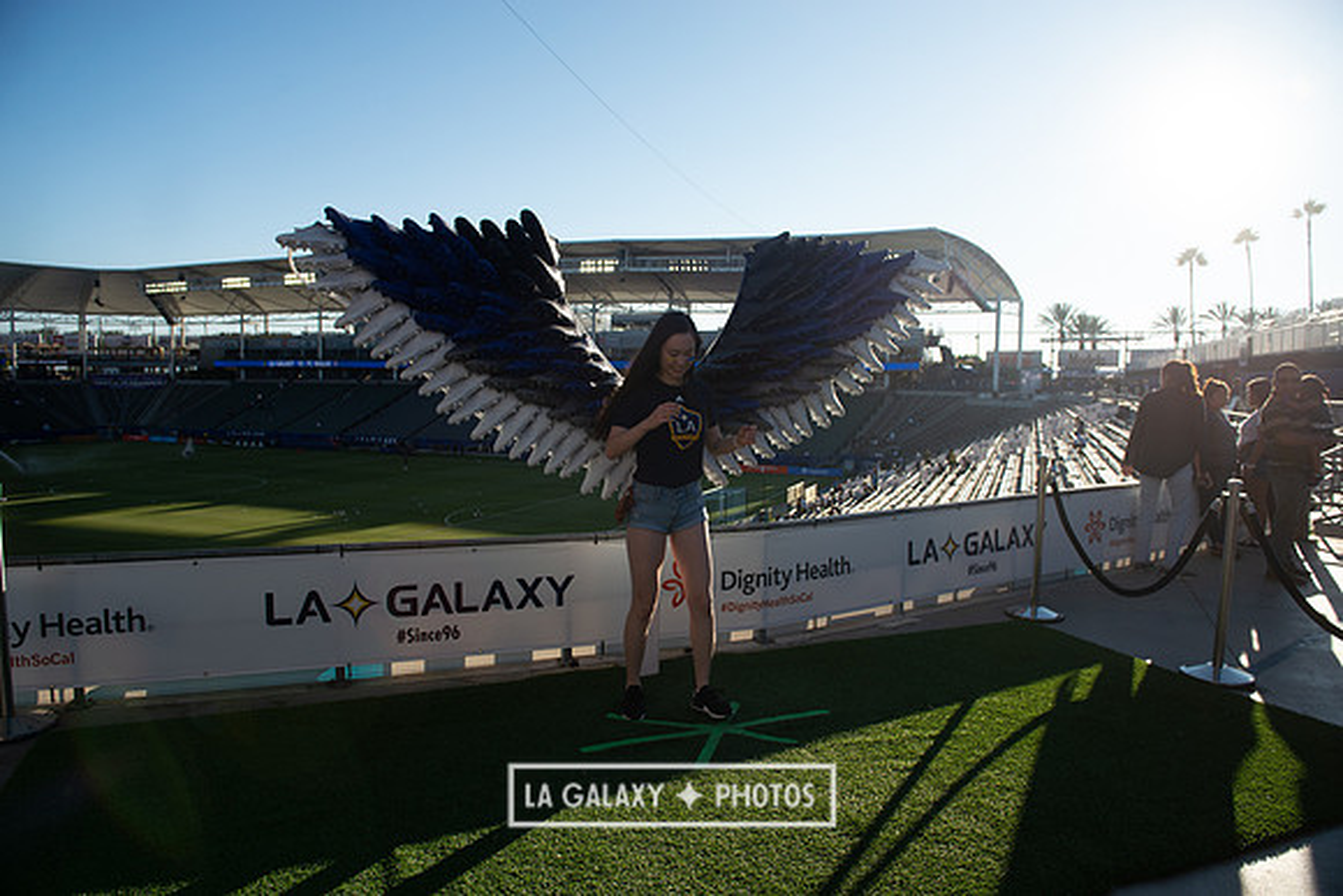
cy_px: 448
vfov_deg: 53.2
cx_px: 672
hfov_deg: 73.7
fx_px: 896
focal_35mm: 24
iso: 200
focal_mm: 24
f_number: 4.5
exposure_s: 1/1600
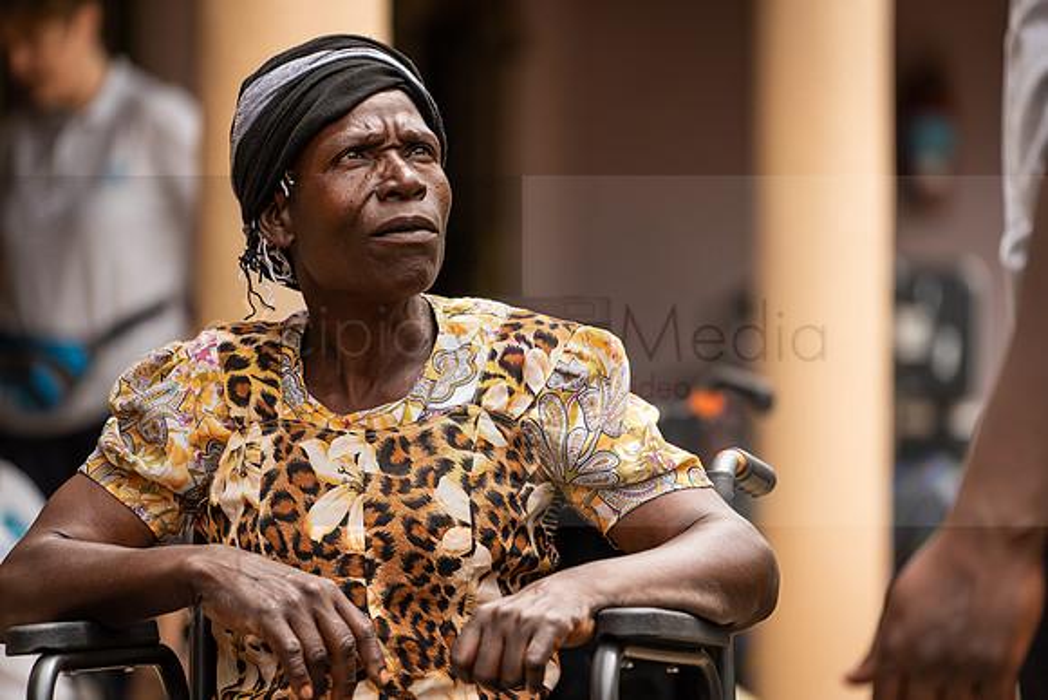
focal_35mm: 200
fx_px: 5823
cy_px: 350
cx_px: 524
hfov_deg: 10.3
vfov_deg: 6.9
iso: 100
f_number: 4
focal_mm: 200
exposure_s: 1/320
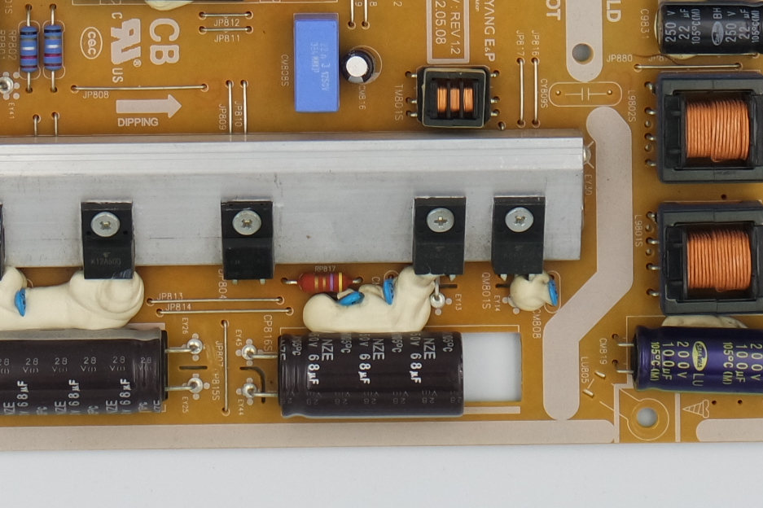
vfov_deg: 9.3
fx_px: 3030
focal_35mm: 143
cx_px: 345
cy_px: -261
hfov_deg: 14.4
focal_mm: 17
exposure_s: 1/125
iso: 160
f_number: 5
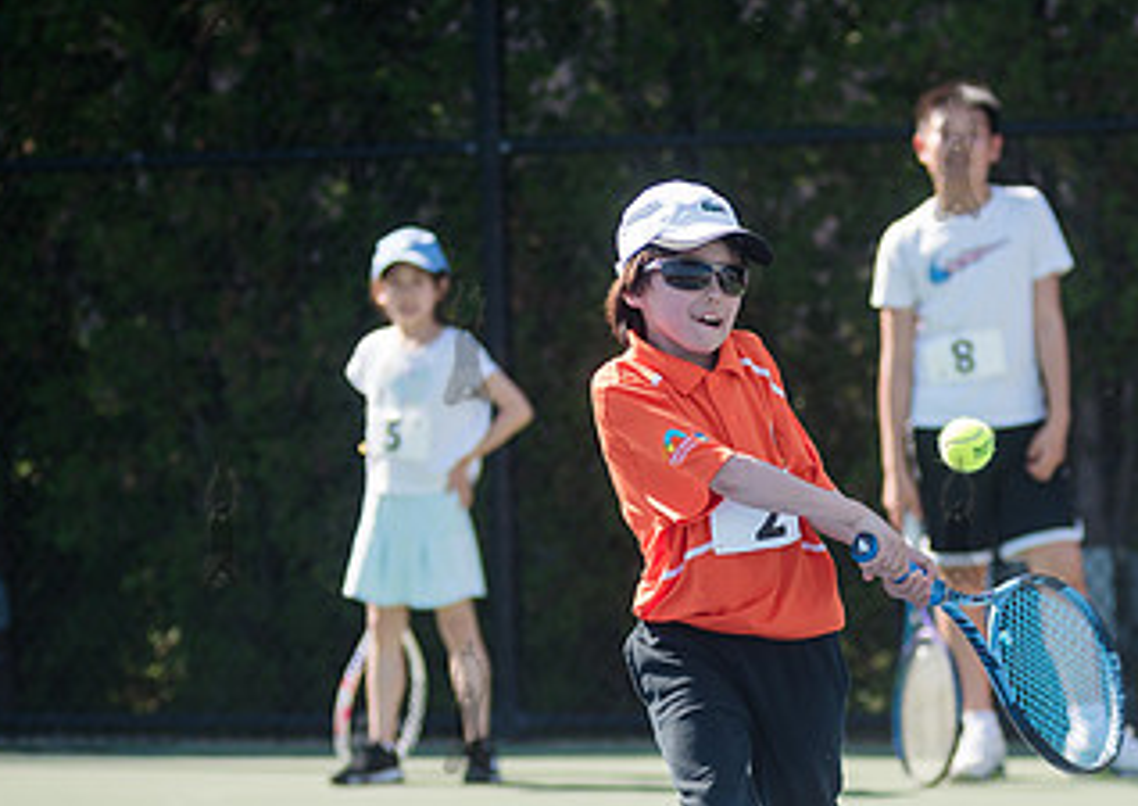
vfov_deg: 5.2
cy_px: 477
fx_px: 8795
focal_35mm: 273
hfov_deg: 7.4
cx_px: 825
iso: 200
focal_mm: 135
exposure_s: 1/800
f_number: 3.5
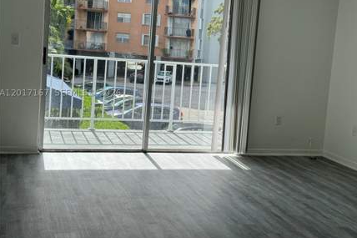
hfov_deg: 35.6
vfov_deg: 24.1
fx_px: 555
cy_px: 93
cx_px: 198
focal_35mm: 56
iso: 64
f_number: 1.78
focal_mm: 6.76
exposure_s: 1/1869
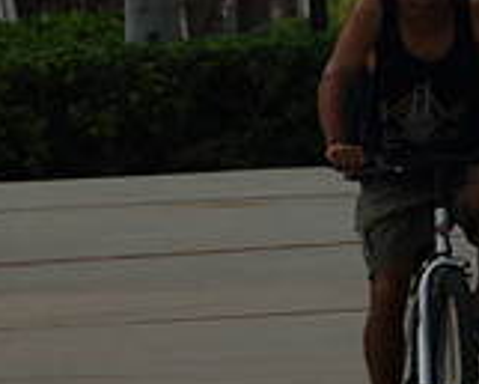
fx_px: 14341
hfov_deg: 1.9
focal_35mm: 1011
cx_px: 417
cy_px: 138
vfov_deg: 1.5
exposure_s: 1/200
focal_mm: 200
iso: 100
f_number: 5.6
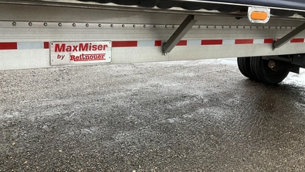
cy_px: 58
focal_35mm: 32
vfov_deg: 36.3
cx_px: 151
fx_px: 259
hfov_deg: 61.0
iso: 20
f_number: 1.8
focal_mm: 3
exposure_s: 1/122
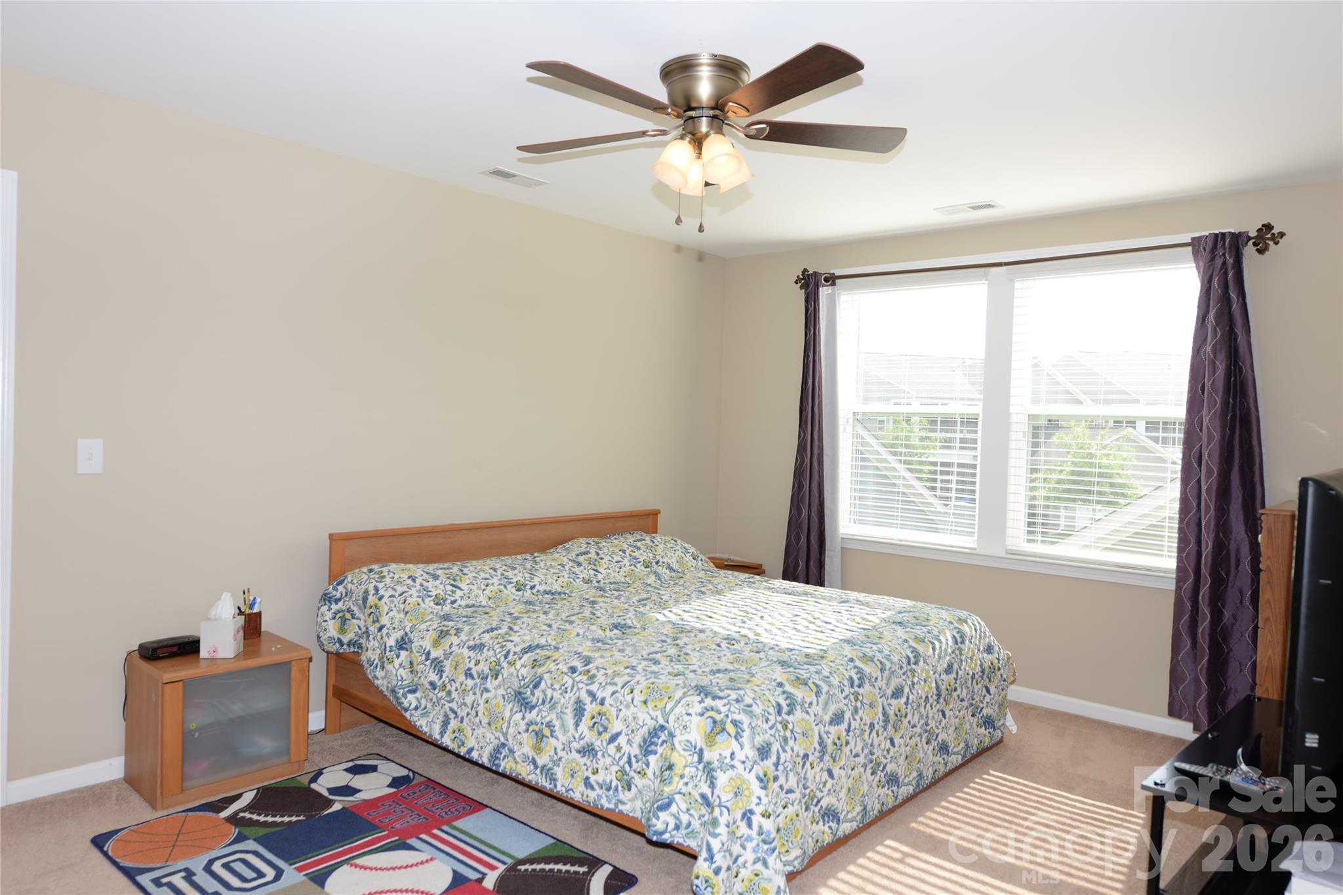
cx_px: 672
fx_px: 895
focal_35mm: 24
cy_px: 448
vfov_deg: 53.1
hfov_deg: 73.7
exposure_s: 1/100
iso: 100
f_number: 5
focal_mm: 24
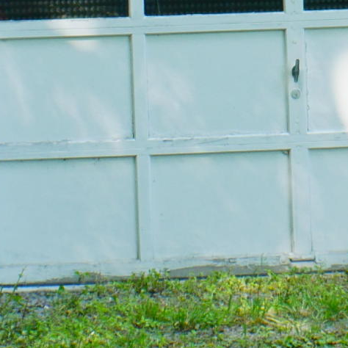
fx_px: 3185
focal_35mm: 280
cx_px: 191
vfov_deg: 6.2
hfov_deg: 6.3
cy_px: 86
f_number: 5.3
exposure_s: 1/80
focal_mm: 25
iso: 200
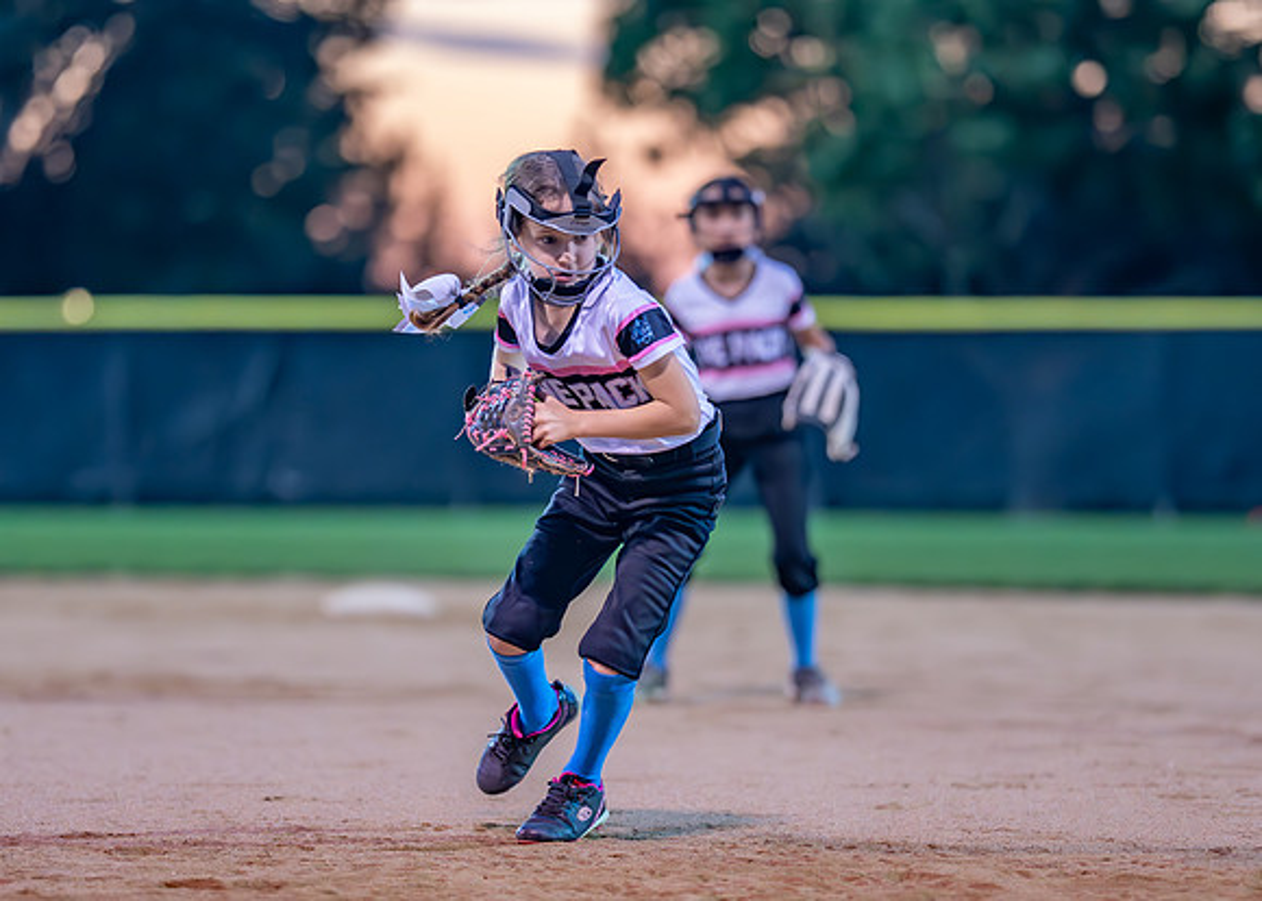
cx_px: 587
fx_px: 7796
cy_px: 499
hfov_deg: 9.3
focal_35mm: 218
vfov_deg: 6.6
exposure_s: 1/1250
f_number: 1.8
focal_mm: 135
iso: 4000
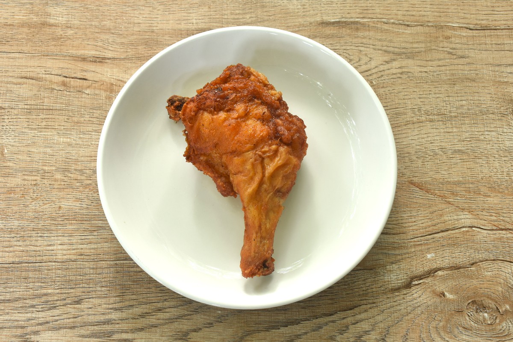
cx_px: 256
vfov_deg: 28.1
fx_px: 684
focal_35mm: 48
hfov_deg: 41.1
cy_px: 171
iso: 100
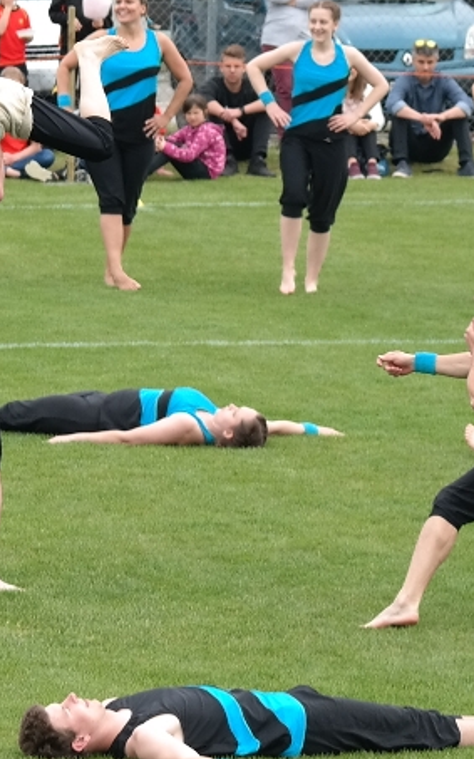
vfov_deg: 5.5
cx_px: -322
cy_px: 328
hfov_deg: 3.4
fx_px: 7960
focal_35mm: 385
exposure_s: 1/250
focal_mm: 70
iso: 100
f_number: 5
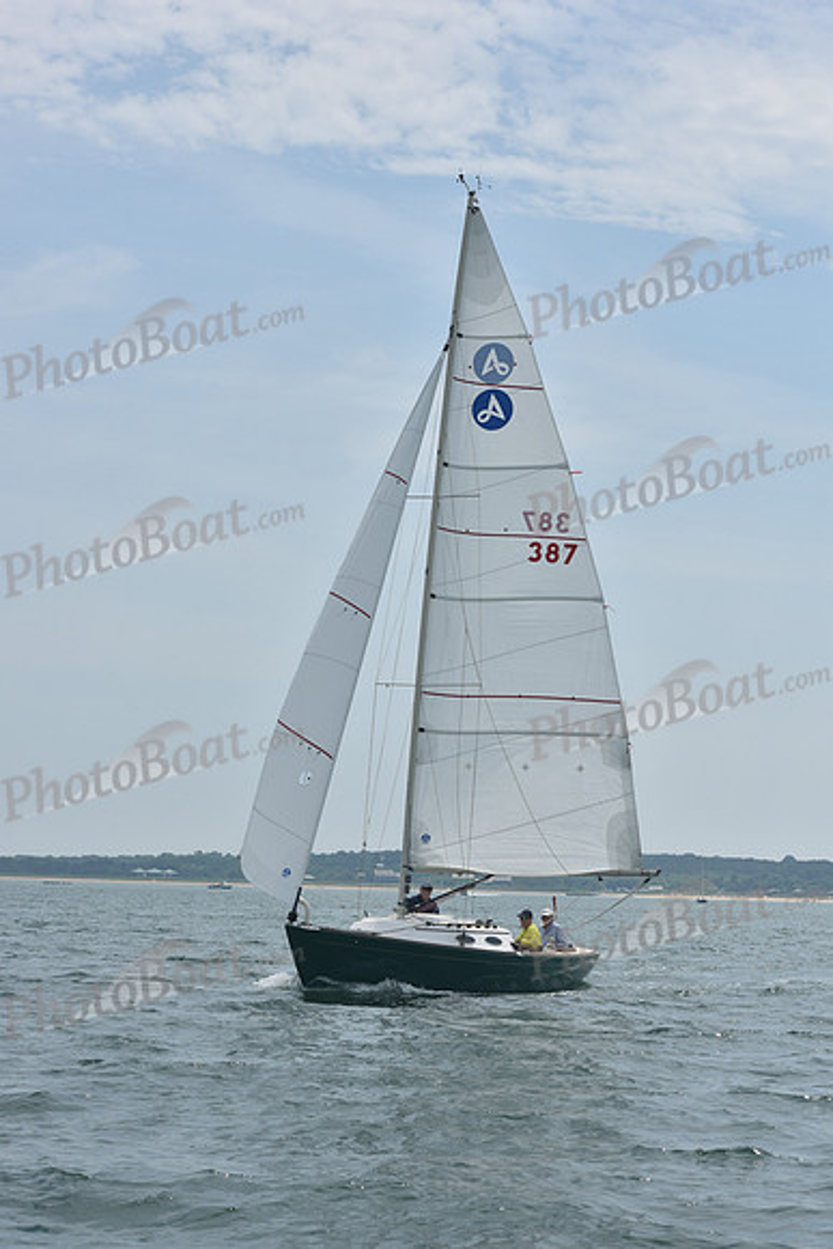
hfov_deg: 18.2
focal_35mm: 75
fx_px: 2601
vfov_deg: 27.0
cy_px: 624
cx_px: 416
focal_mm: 75
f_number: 10
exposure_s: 1/1000
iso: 250
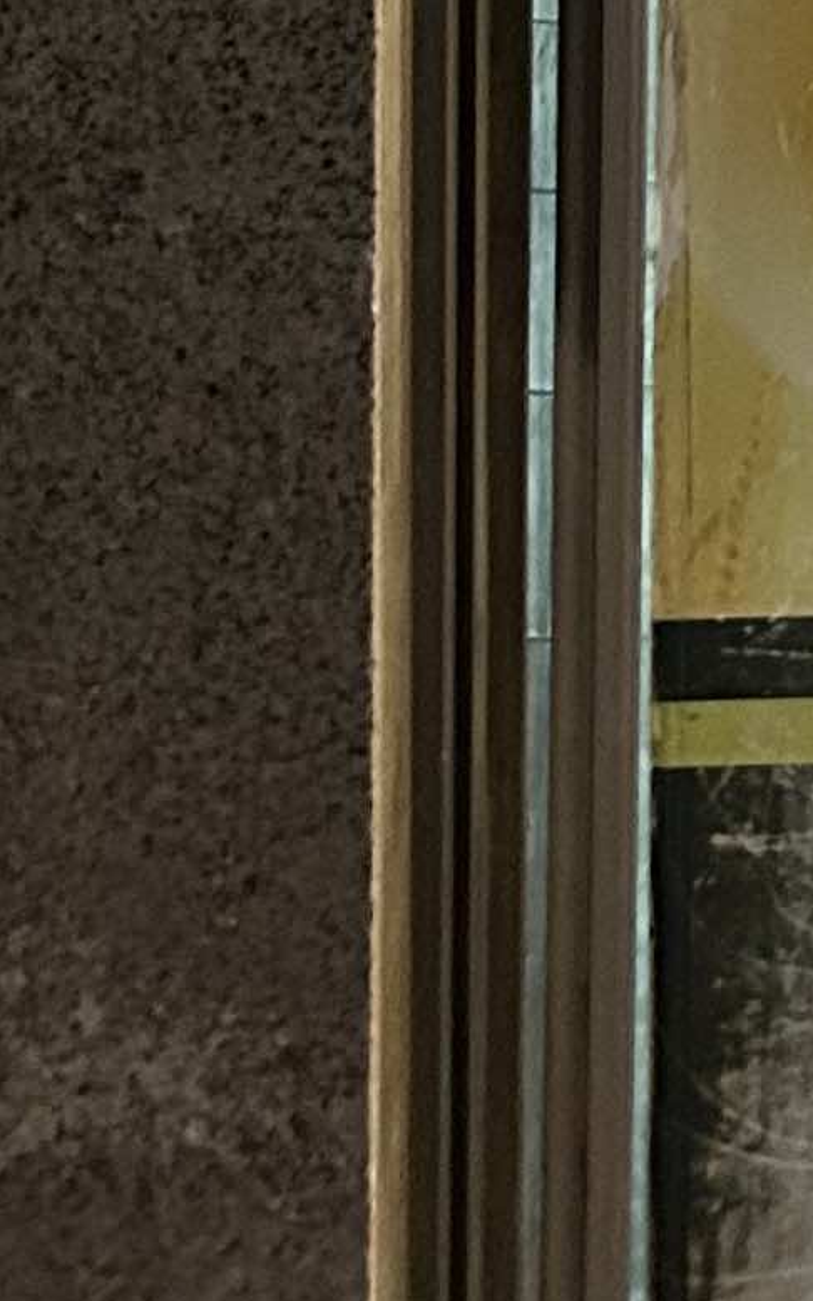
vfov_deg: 12.7
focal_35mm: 143
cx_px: 1751
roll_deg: -0.4
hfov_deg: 8.6
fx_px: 5067
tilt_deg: -4.4
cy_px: -1370
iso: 500
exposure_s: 1/30
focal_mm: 5.7
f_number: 1.5
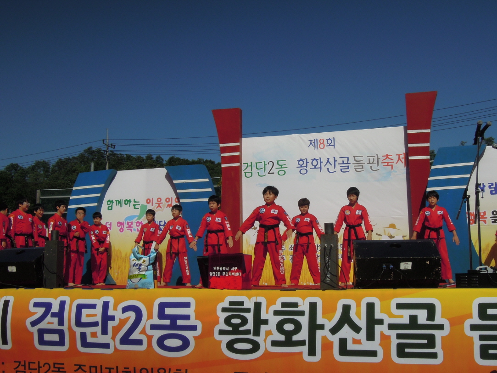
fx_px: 646
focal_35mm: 45
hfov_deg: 42.1
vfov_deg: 32.2
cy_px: 186
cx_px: 248
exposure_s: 1/1600
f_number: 7.1
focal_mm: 8.1
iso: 160
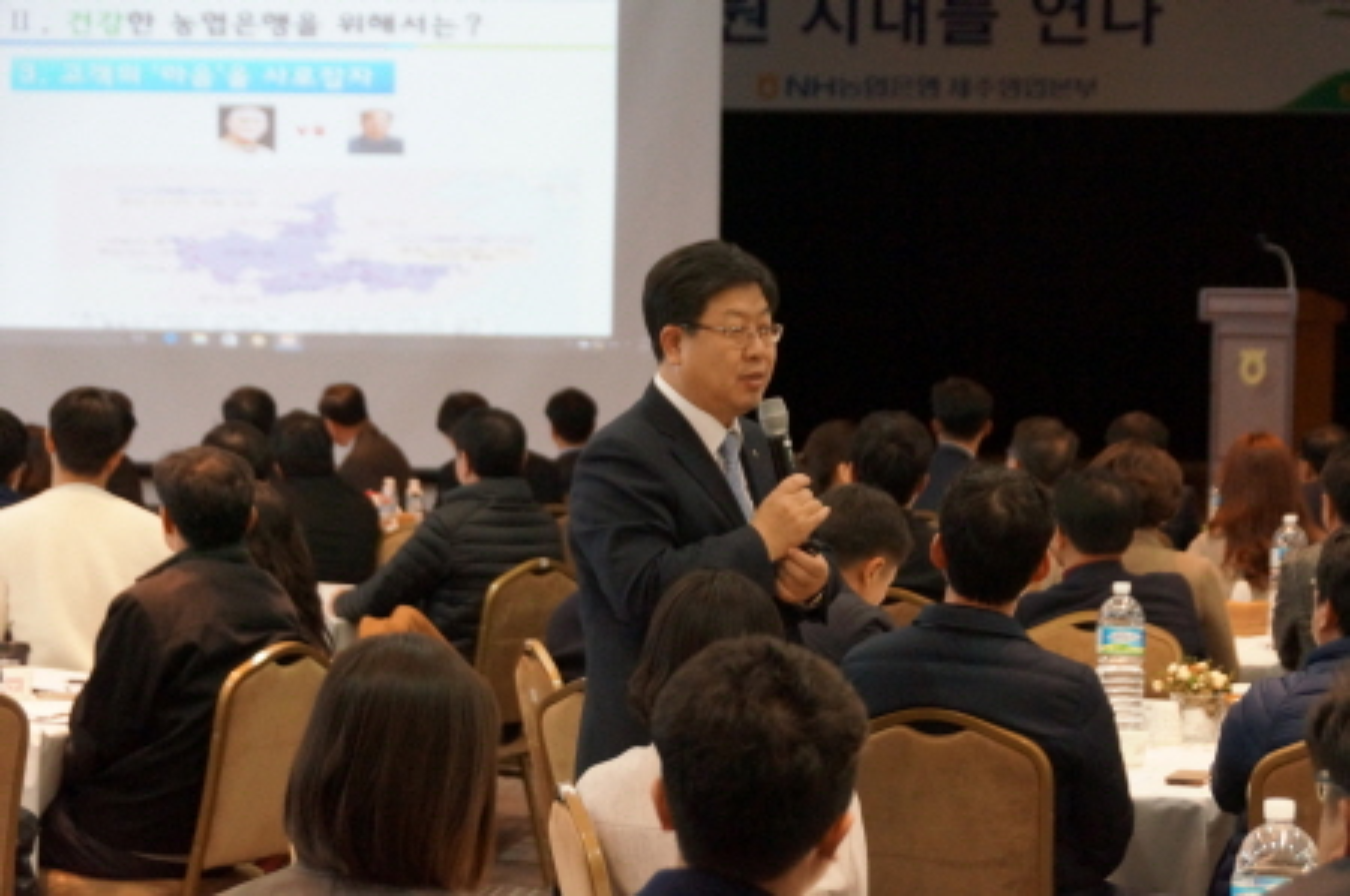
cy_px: 448
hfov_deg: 19.5
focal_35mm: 105
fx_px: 3933
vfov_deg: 13.0
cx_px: 675
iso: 3200
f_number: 5
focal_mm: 70
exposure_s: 1/100
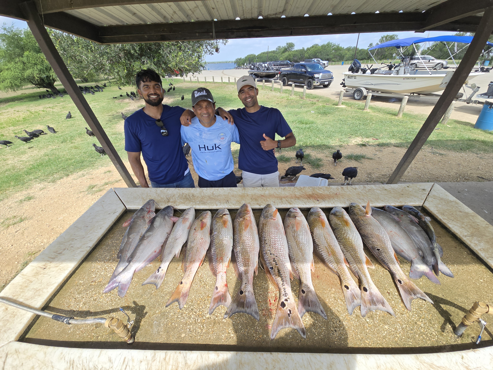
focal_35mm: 13
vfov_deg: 89.9
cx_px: 246
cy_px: 185
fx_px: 185
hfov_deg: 106.2
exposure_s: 1/1055
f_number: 2.2
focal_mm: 2.2
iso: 50
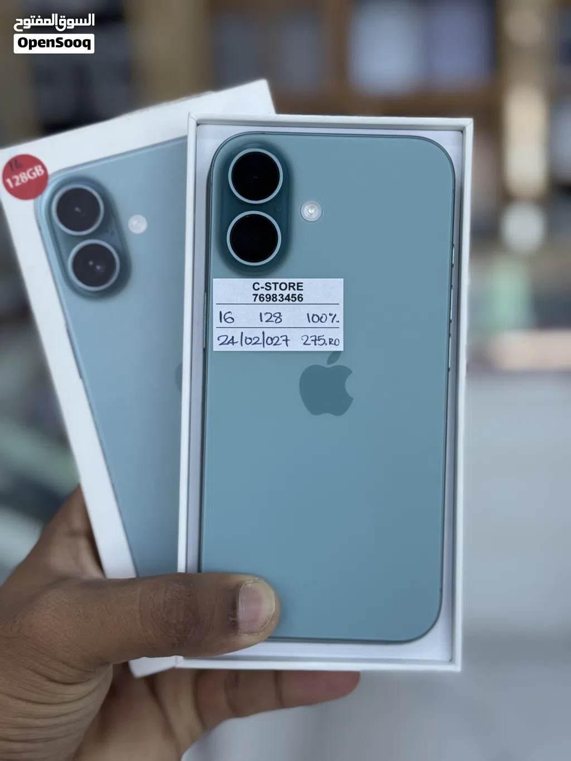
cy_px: 380
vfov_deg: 39.7
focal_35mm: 48
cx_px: 286
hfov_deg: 30.3
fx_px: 1056
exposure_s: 1/731
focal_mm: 6.76
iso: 64
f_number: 1.78
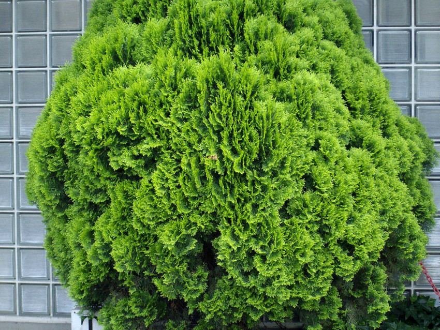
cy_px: 165
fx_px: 1424
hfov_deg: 17.6
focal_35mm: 112
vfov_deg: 13.2
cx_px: 220
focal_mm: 18.6
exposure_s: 1/125
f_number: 5.2
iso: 177
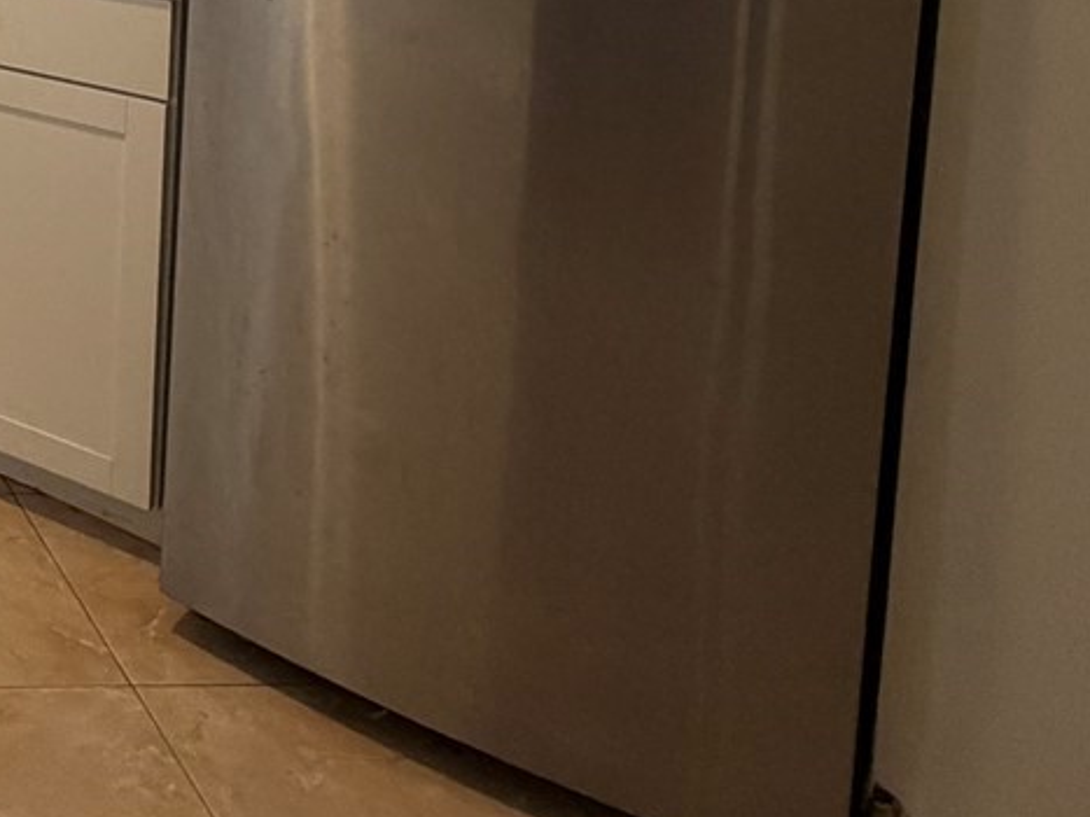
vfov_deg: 26.2
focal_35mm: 48
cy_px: -222
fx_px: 1511
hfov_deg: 28.5
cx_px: -476
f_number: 2.2
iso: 320
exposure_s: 1/118
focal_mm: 2.22
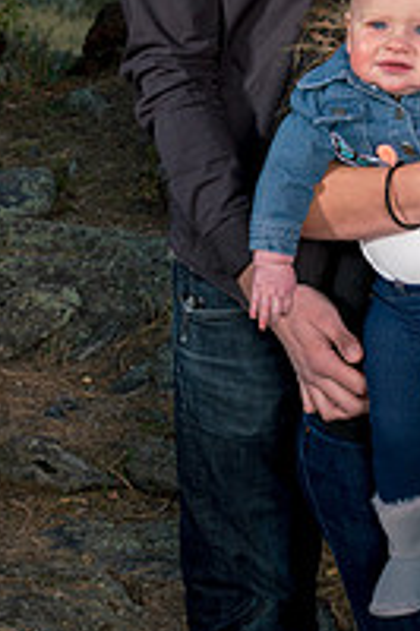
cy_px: 22
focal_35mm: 54
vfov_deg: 34.1
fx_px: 947
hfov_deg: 24.1
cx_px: 398
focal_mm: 24
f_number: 6.3
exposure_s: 1/125
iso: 100
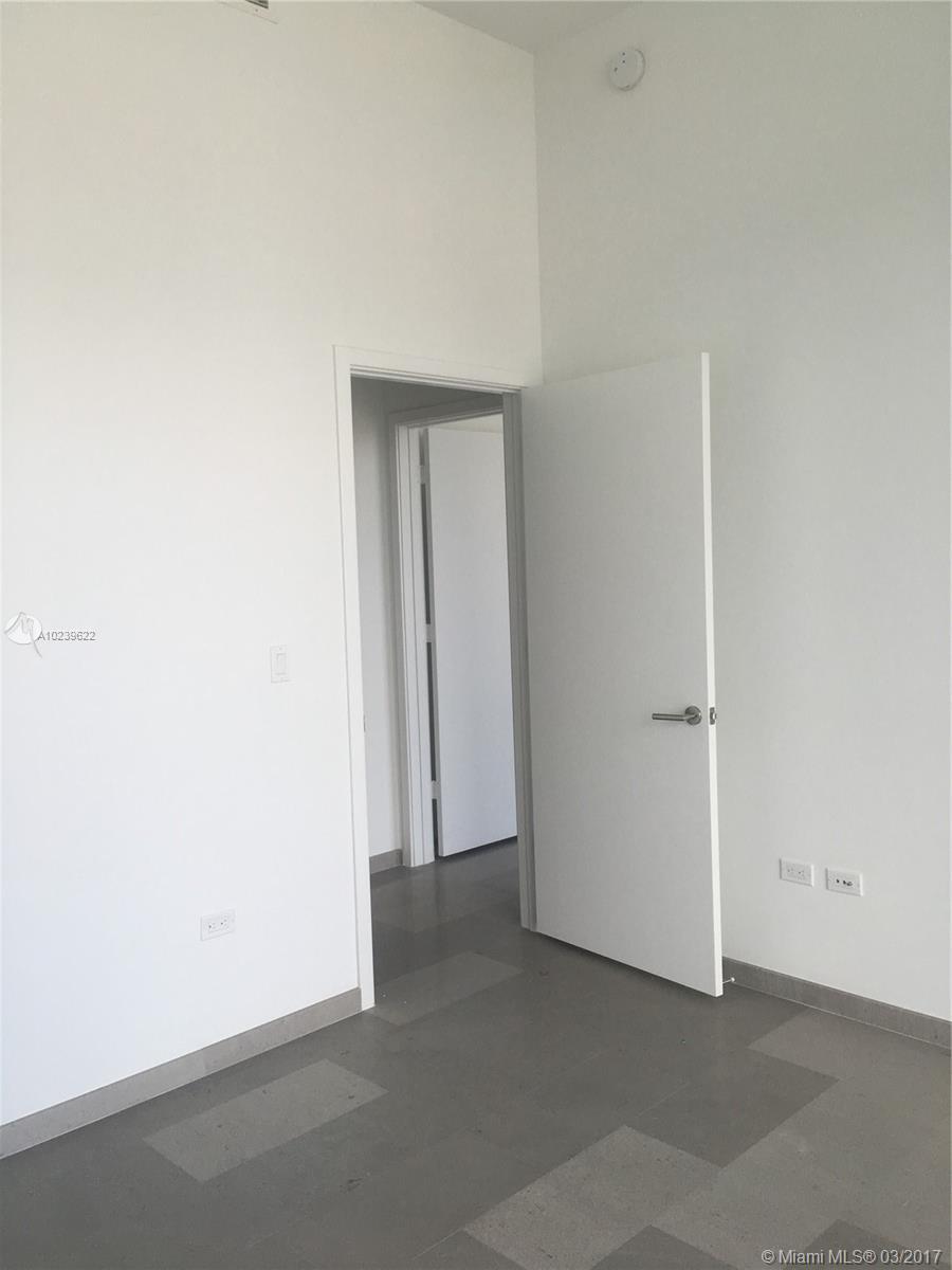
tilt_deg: -3.0
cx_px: 476
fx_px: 1063
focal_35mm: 29
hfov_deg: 48.2
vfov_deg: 61.7
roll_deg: +2.2
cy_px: 635
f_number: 2.2
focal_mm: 4.15
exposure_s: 1/120
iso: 32
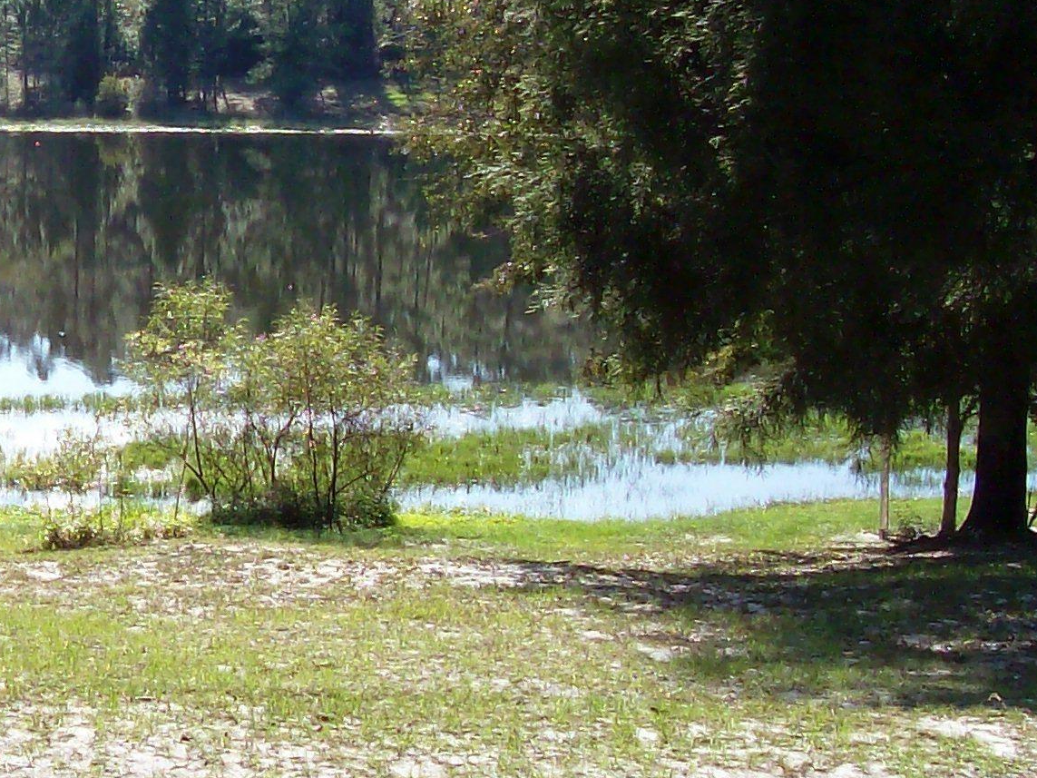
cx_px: -91
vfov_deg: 18.2
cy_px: 302
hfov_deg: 22.8
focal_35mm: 81
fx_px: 2426
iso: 80
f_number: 4.8
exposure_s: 1/301
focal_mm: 6
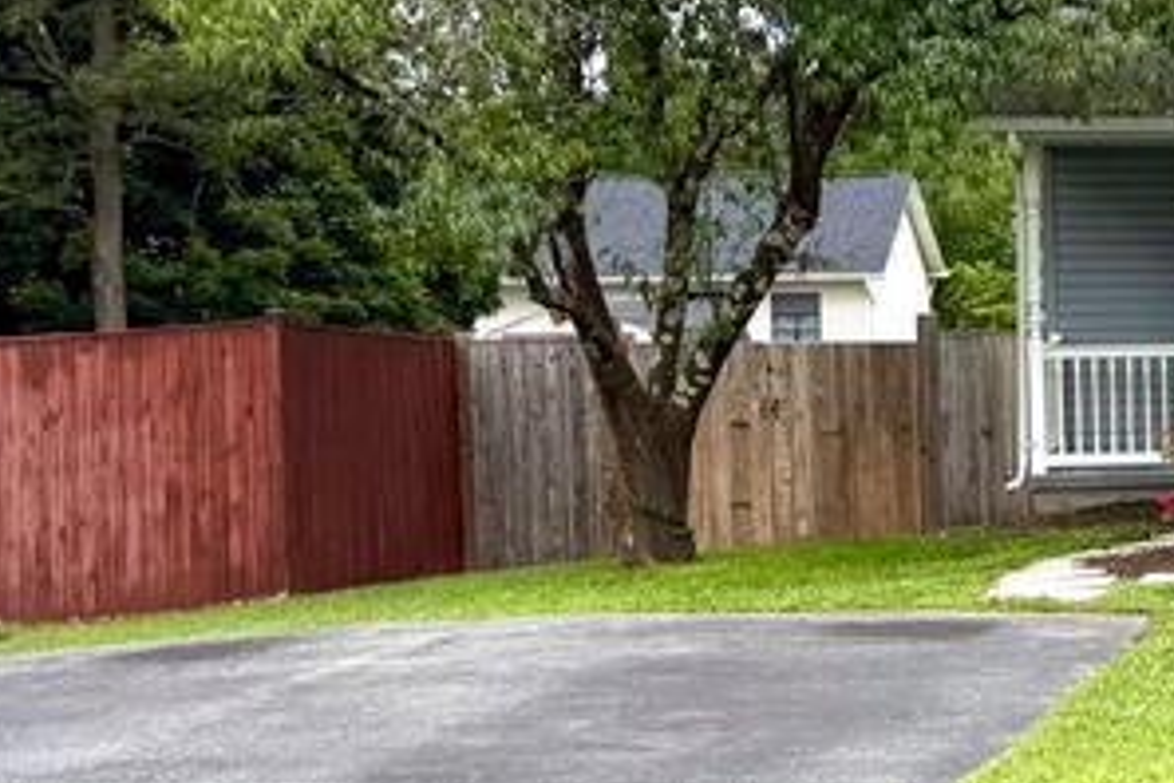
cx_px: 1961
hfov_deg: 19.3
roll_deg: +1.2
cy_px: 336
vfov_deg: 15.9
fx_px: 2804
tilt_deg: -2.5
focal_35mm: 86
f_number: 1.78
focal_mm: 6.76
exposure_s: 1/4167
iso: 80
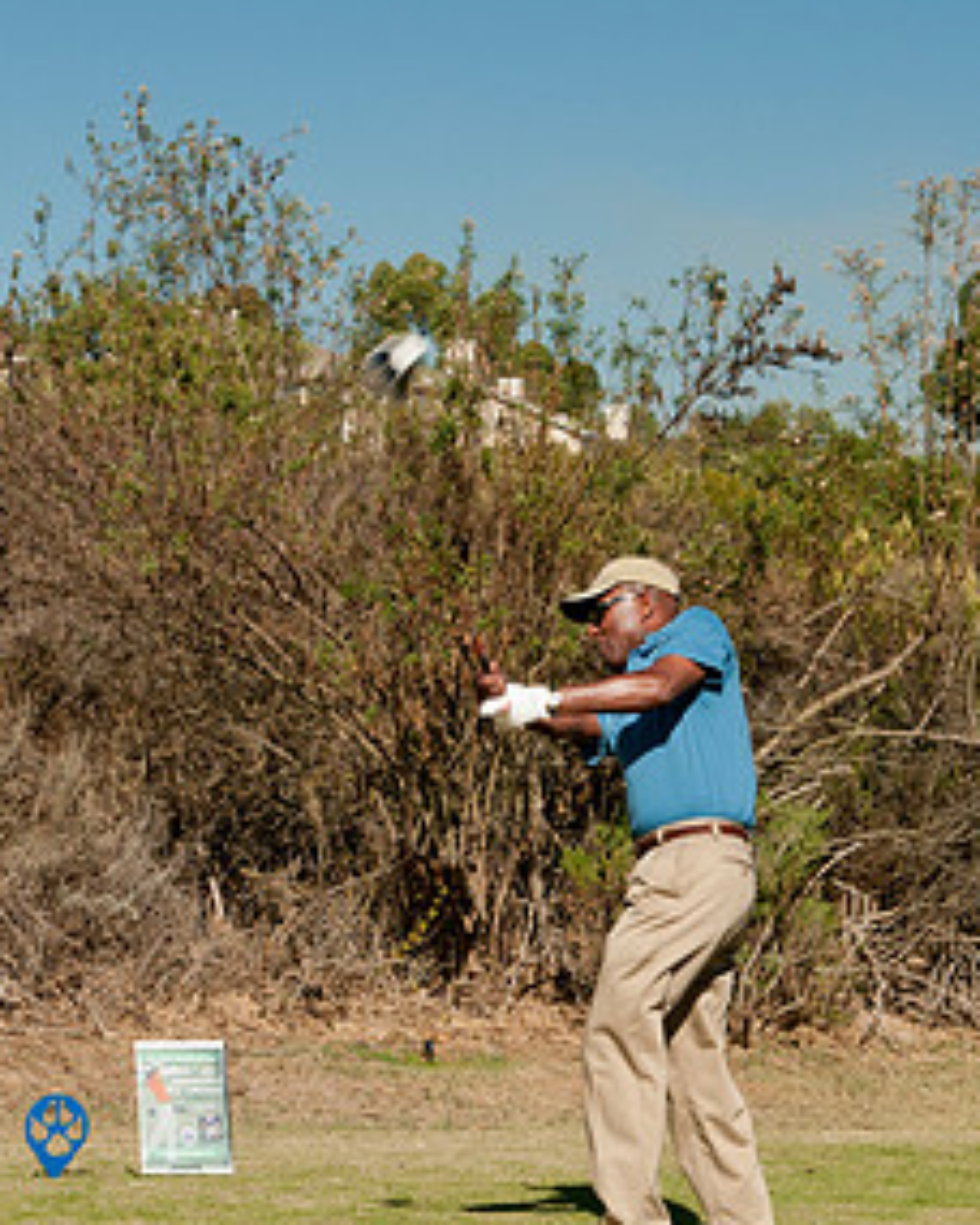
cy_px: 823
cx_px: 228
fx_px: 3626
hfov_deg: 15.3
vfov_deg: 19.1
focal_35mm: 100
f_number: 8
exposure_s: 1/250
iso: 200
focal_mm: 35
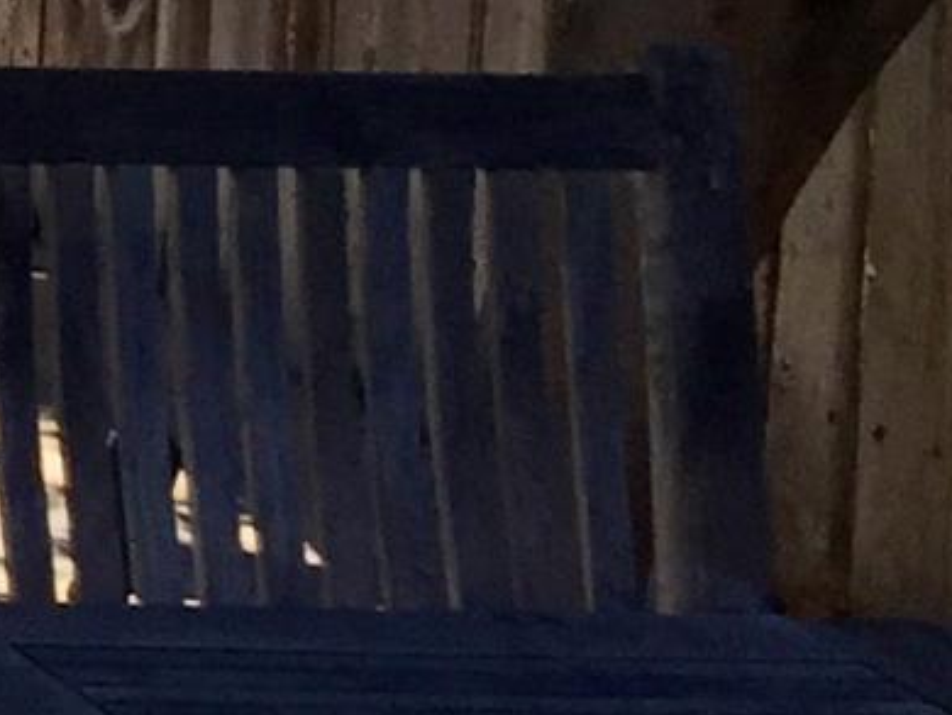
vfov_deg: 6.5
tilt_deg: -4.4
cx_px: -2602
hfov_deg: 7.1
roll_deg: -1.3
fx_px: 6137
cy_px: -542
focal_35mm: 223
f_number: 2.2
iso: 32
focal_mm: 4.15
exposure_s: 1/1464
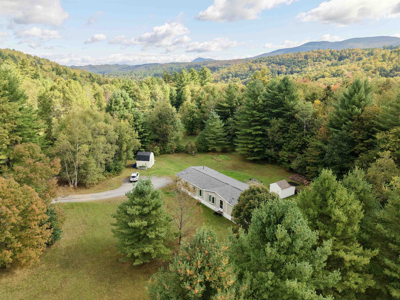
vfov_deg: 56.8
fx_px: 277
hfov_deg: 71.6
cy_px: 150
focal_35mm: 24
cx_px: 200
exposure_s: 1/60
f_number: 1.8
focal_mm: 8.67
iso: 400
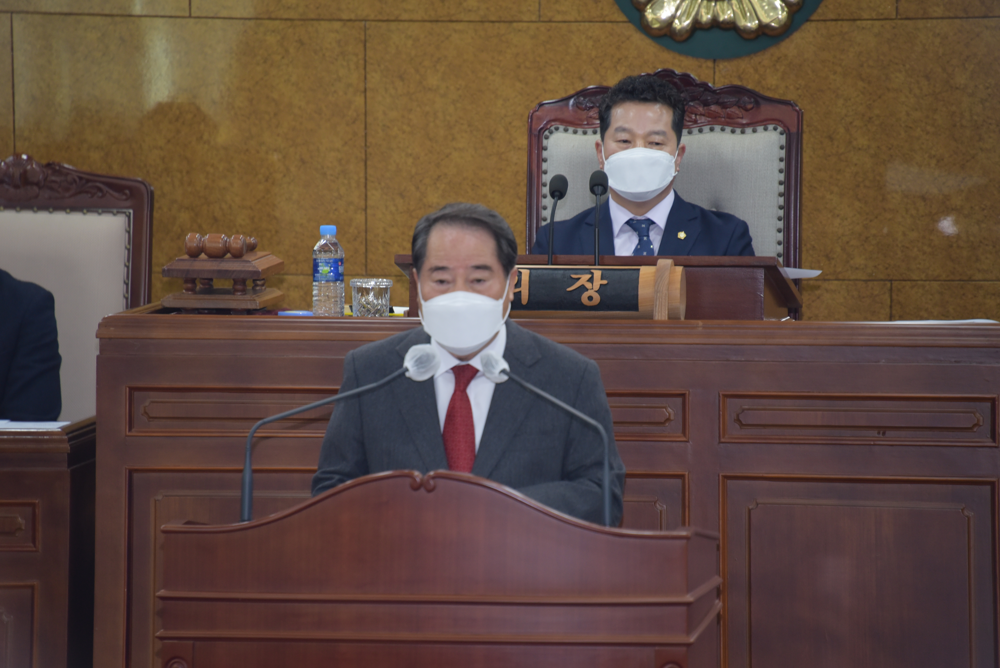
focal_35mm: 300
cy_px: 334
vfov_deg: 4.6
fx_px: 8336
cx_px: 500
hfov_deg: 6.9
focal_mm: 300
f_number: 5.6
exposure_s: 1/200
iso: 1600
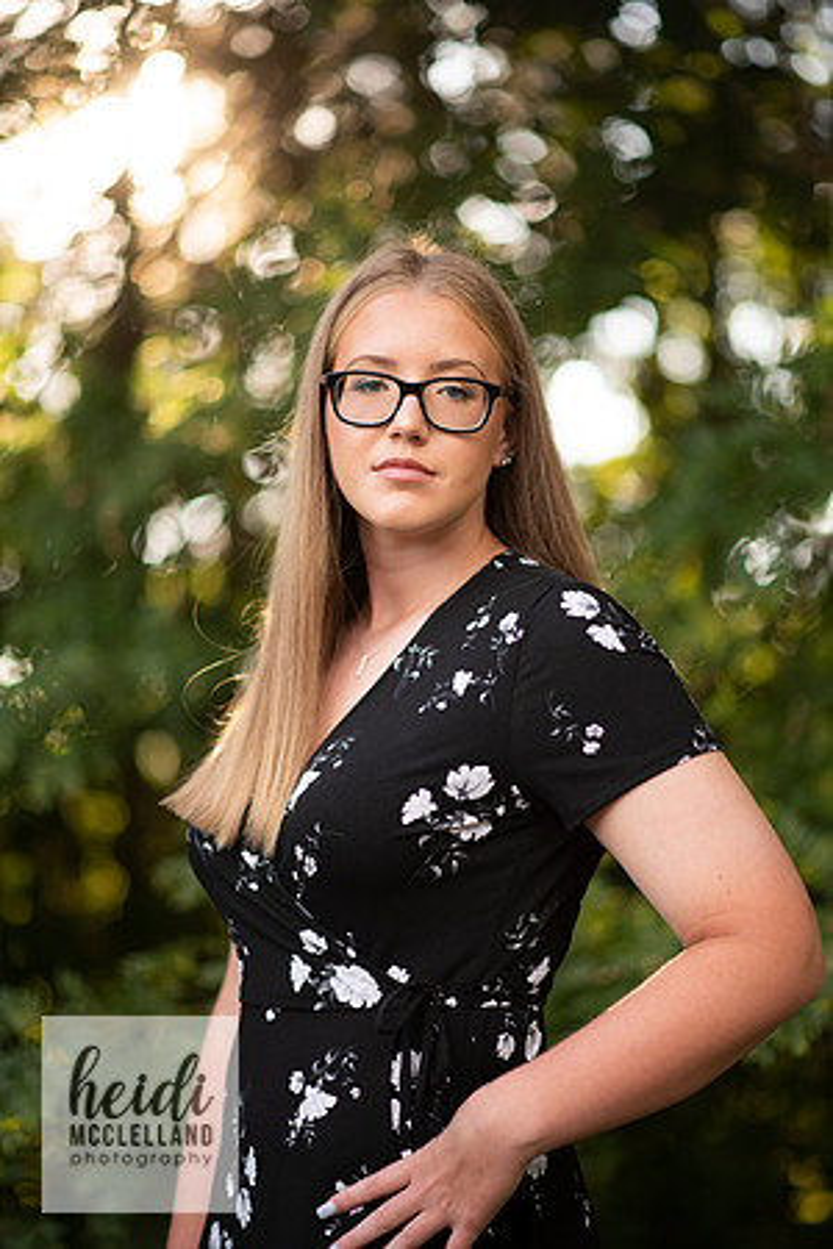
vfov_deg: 23.9
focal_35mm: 85
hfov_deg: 16.1
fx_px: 2950
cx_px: 416
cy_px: 624
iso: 125
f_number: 1.8
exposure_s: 1/250
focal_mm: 85
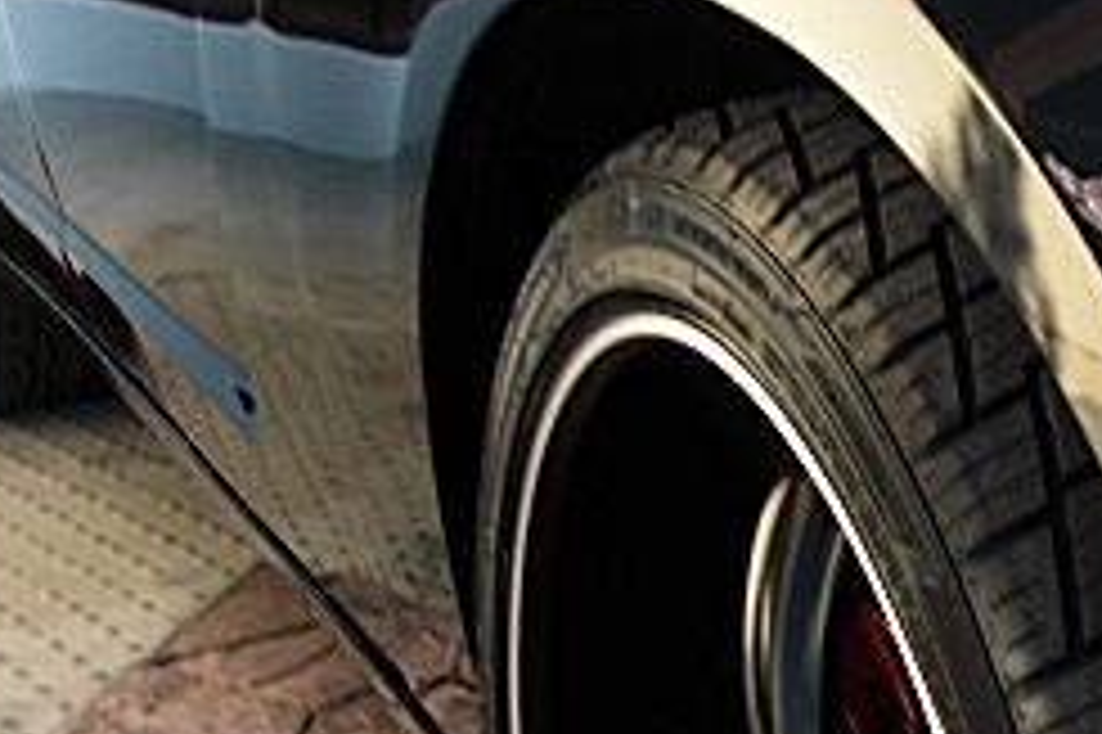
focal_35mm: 98
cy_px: 518
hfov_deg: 19.9
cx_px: 1228
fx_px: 2998
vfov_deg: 13.9
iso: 50
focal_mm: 6.3
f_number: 2.8
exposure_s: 1/80
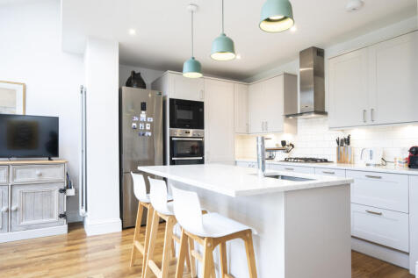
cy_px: 139
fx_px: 238
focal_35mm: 20
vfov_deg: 60.7
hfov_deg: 82.6
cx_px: 209
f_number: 16
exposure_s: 1/1.25
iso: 250
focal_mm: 20.5
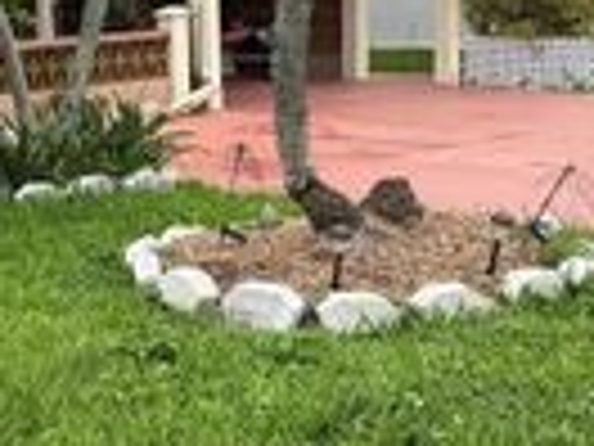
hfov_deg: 20.5
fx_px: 1562
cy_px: 182
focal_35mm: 91
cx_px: -72
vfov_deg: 16.2
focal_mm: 6.76
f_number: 1.78
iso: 80
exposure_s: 1/1553
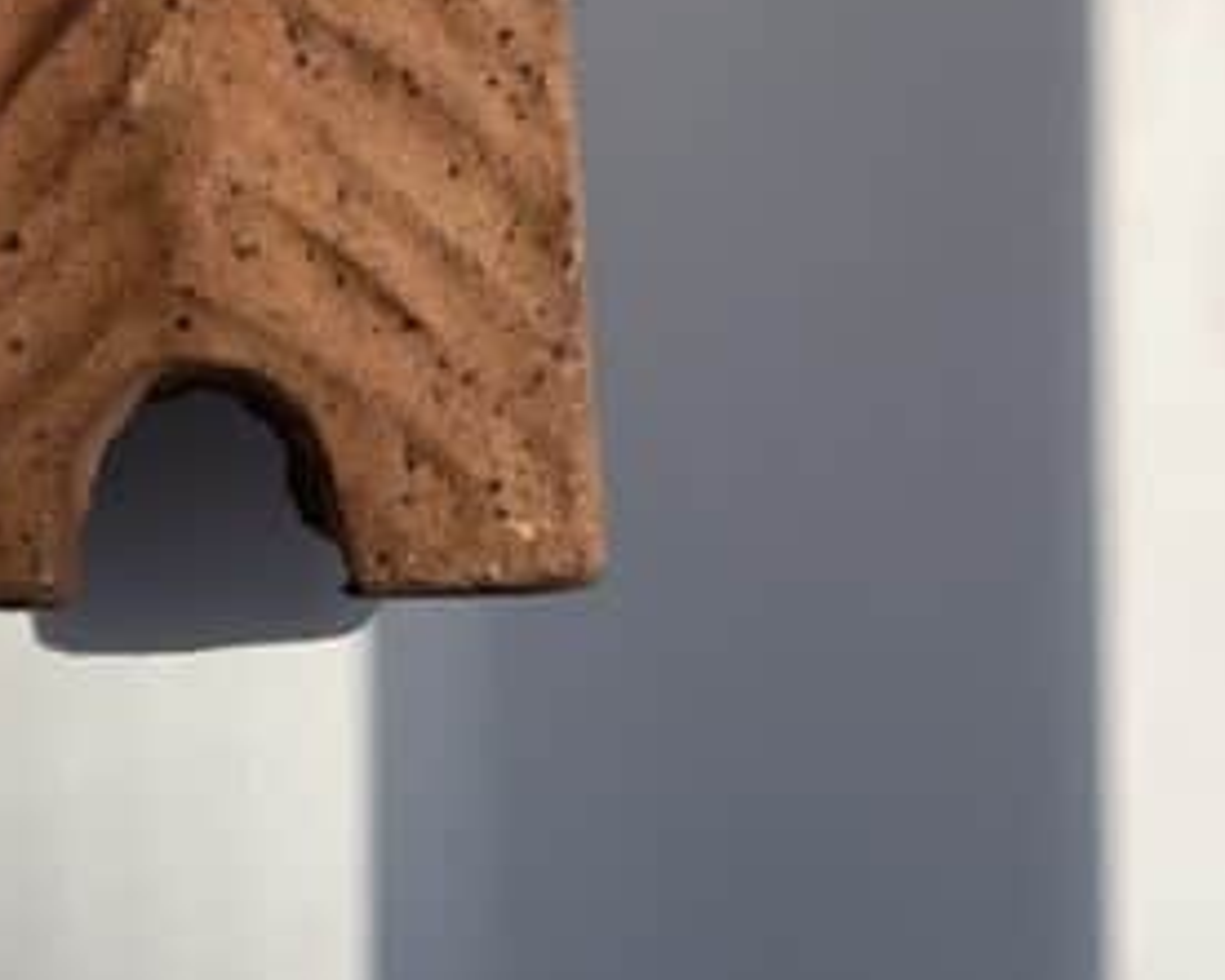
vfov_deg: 6.6
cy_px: -270
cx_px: 89
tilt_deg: +0.7
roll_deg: -0.1
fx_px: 8414
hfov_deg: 8.3
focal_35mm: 232
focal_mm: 7.5
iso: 125
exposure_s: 1/121
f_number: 2.2
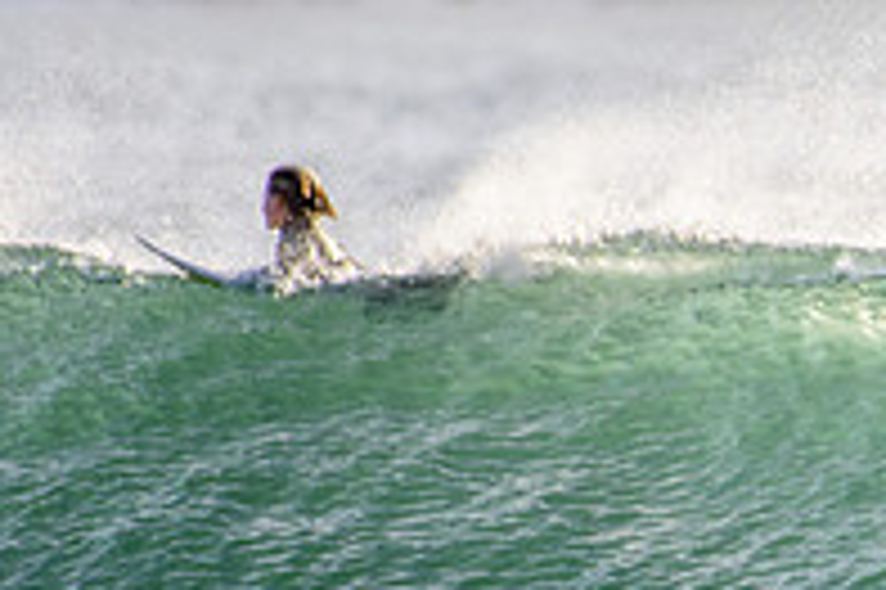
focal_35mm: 2213
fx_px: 54418
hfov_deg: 0.9
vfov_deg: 0.6
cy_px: 691
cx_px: 1291
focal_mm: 500
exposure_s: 1/2000
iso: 450
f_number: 5.6
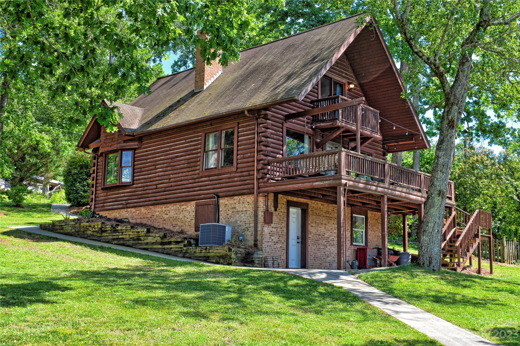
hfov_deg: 46.4
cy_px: 173
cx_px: 260
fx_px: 607
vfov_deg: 31.9
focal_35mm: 42
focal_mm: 28
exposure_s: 1/160
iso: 100
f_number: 6.3
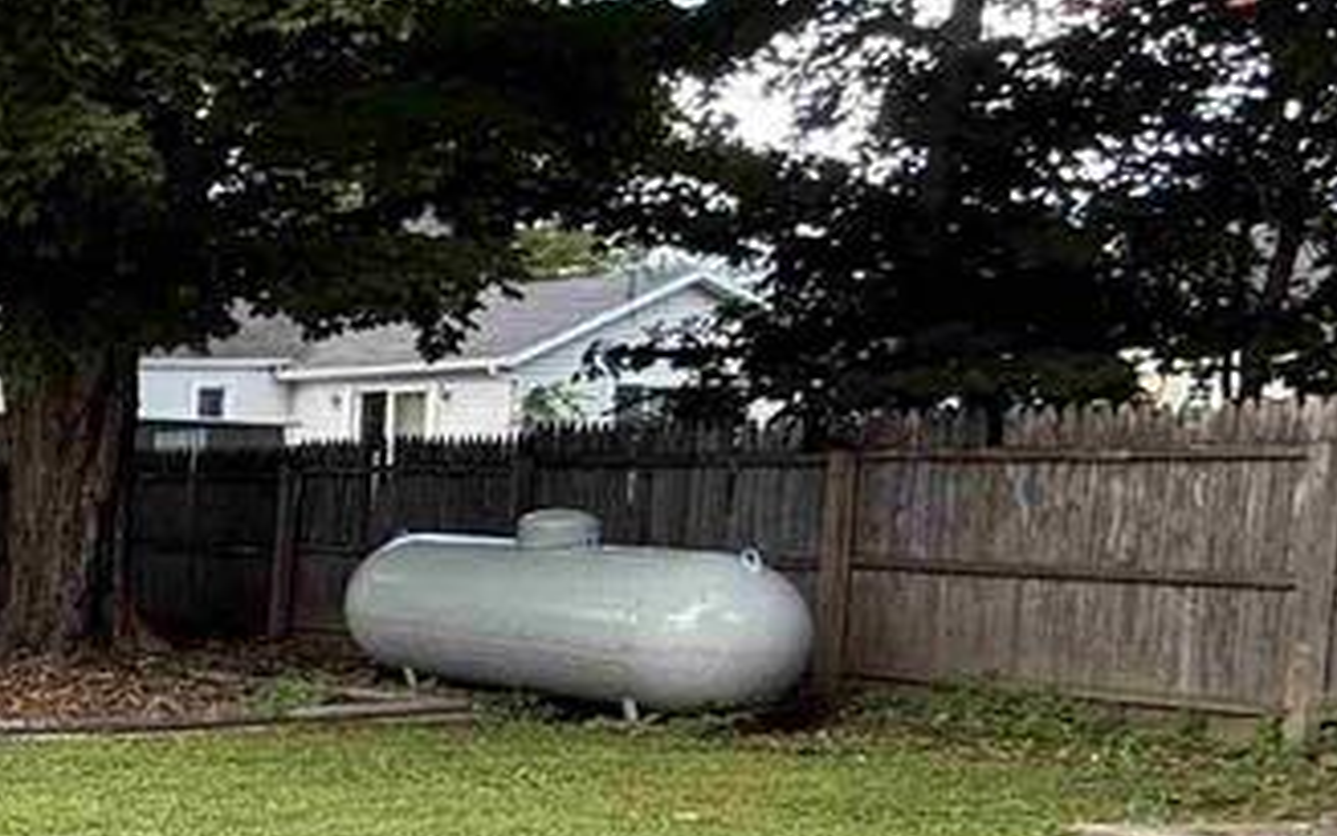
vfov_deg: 22.1
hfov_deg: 22.3
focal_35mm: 58
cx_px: -1027
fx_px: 2113
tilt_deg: -4.0
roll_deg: +0.1
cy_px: 636
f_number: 2.2
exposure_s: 1/217
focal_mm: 2.22
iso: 64
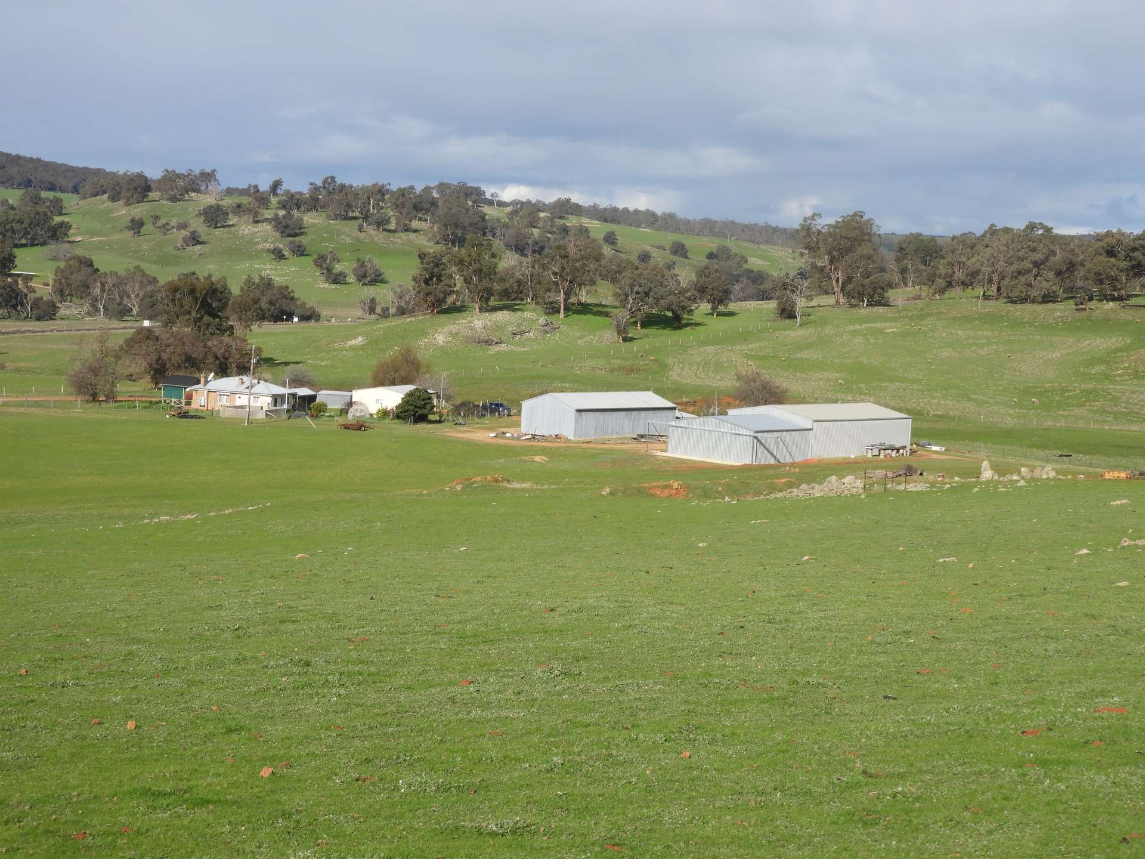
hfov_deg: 29.8
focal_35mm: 65
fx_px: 2150
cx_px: 572
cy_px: 430
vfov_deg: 22.6
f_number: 4.2
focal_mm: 11.6
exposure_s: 1/800
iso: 100
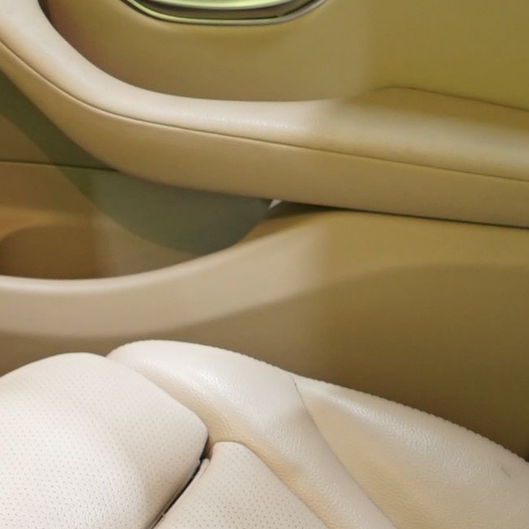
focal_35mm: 123
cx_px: -744
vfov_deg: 13.7
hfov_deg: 11.6
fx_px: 2127
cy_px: 668
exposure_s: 1/20
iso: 640
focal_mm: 24
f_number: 4.5
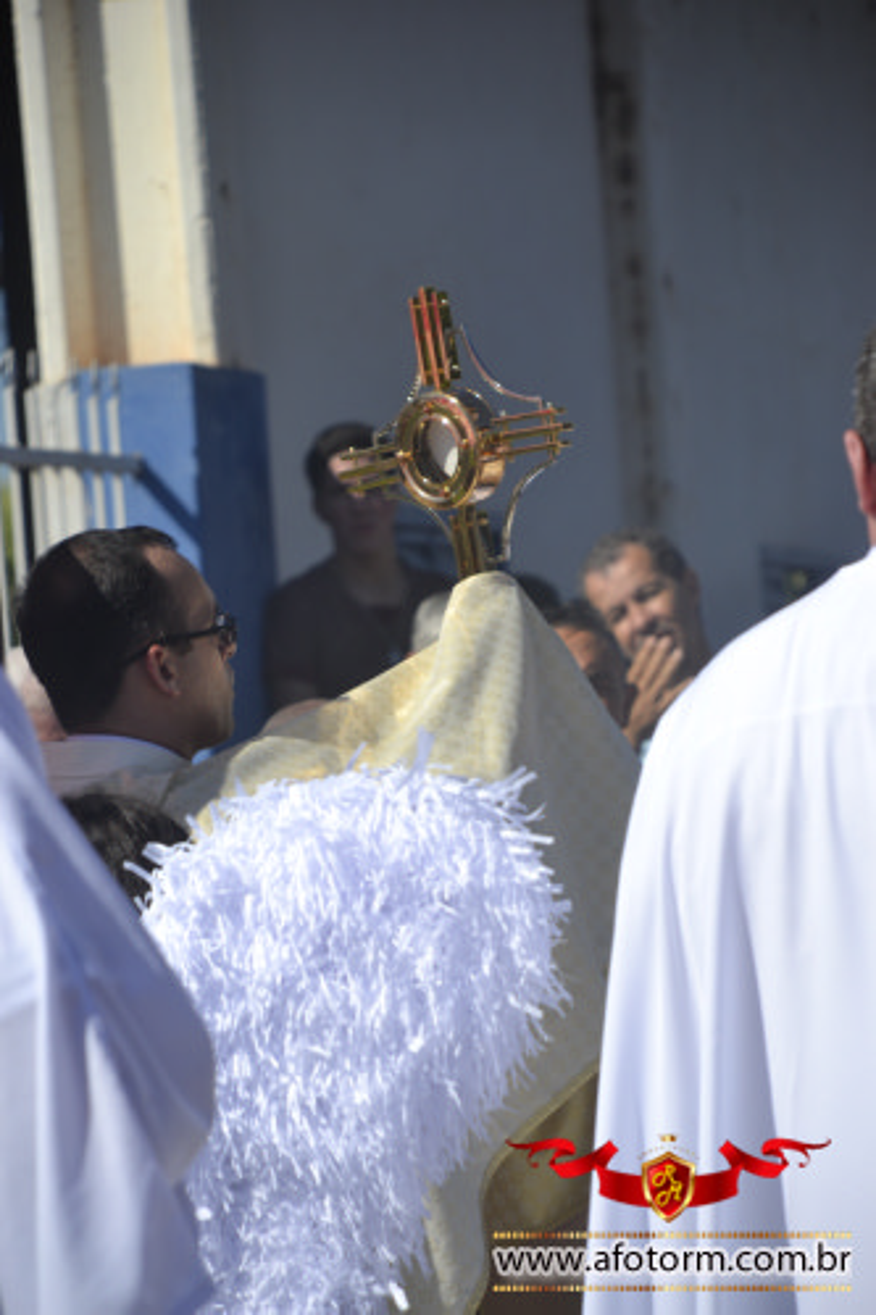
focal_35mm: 202
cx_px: 438
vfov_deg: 10.2
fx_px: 7396
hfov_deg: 6.8
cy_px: 658
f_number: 6.3
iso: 100
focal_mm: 135
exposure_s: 1/640
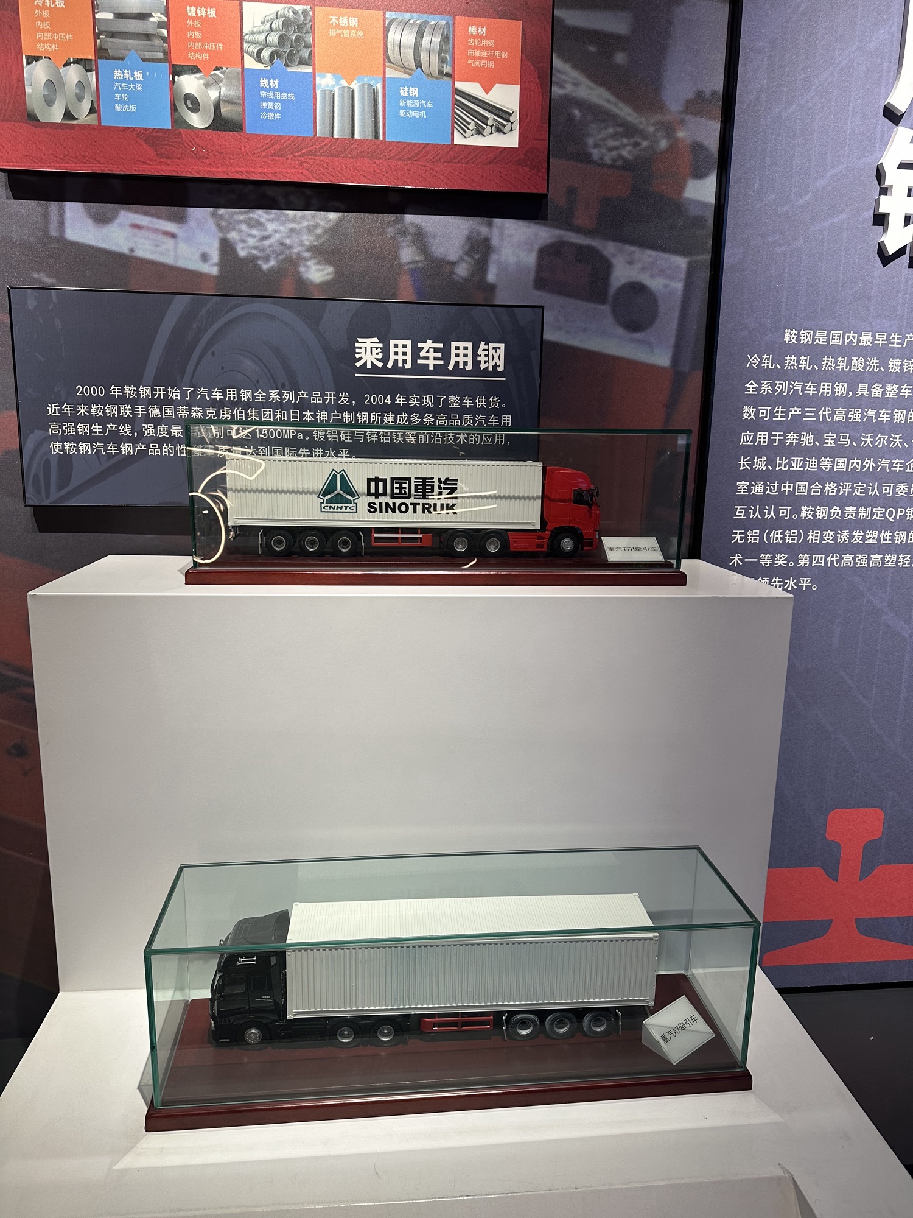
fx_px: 844
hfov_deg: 56.8
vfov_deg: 71.6
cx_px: 456
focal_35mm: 24
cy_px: 609
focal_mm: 6.86
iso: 80
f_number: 1.78
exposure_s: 1/100
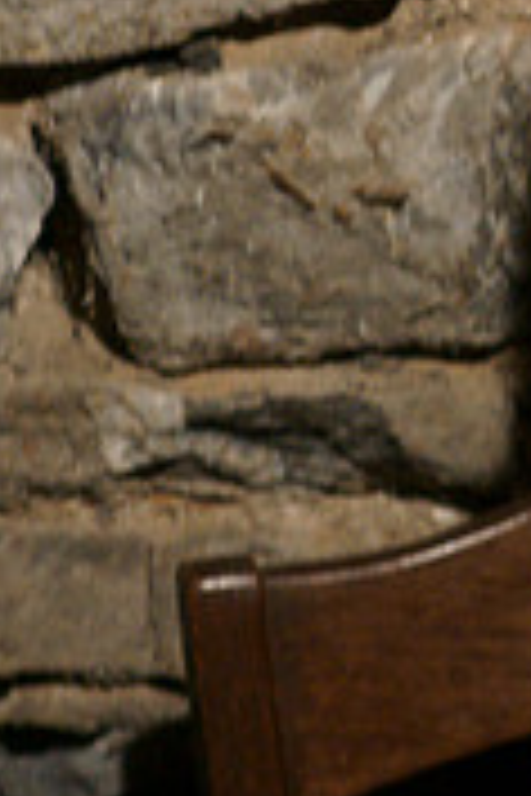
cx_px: 821
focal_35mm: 370
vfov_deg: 5.6
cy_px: 58
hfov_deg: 3.7
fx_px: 8178
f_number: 2.8
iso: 1600
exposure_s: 1/25
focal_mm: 75
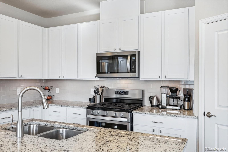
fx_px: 190
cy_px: 76
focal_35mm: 30
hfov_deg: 61.9
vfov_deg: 43.6
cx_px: 114
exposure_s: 1/30
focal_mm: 20
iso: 320
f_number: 8
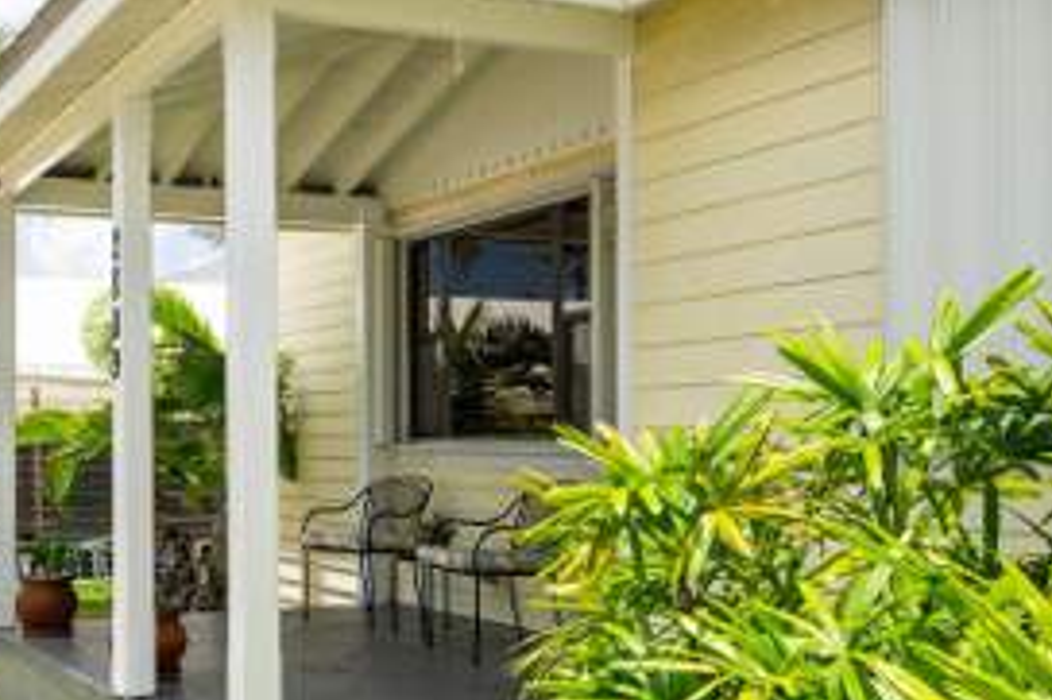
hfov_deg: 41.4
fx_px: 1314
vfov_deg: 29.7
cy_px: 423
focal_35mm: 45
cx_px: 186
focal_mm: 25.5
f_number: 8
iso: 100
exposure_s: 1/250
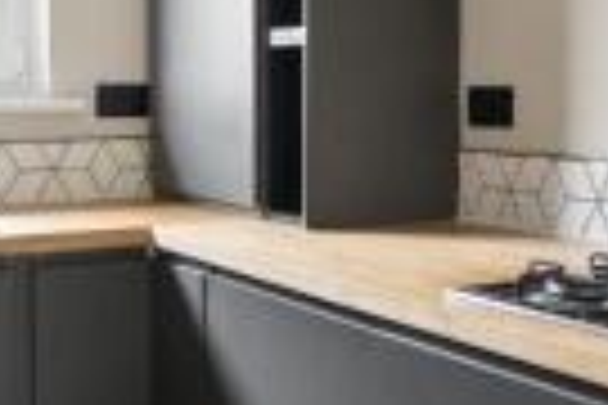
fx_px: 1131
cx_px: 333
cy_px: 101
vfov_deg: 20.2
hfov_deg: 30.1
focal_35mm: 67
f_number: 4
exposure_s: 1/125
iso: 800
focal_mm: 19
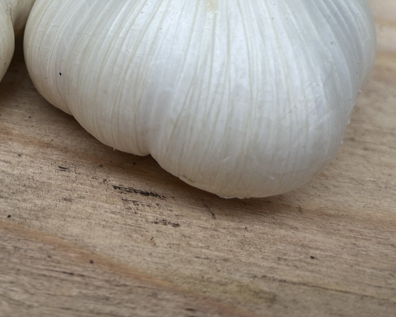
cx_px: 77
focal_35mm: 64
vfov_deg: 22.5
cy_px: -35
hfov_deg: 28.9
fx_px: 750
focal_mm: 5.7
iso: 50
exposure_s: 1/632
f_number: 1.5
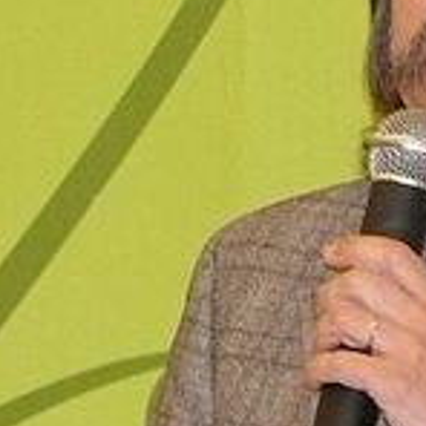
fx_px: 8075
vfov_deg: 3.0
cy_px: 155
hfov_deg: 3.0
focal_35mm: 580
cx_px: 432
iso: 400
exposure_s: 1/30
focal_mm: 28.7
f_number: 3.6
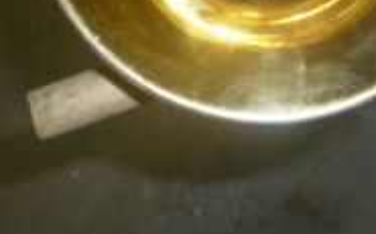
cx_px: 325
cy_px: -59
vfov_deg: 16.5
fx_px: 767
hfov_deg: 26.8
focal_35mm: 75
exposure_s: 1/60
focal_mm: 5.2
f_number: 3.3
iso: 100
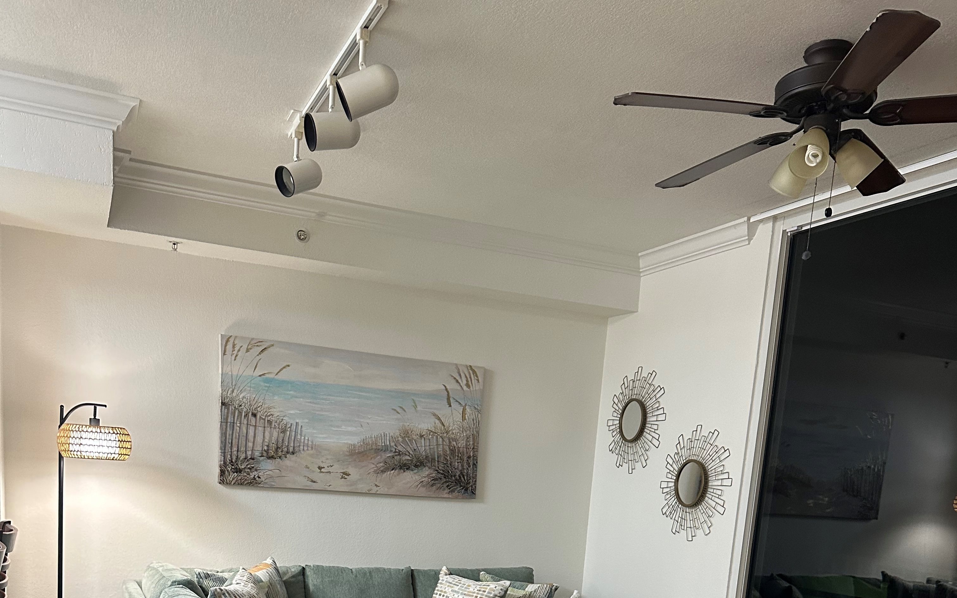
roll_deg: -4.1
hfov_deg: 56.7
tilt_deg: -9.7
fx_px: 887
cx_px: 479
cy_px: 624
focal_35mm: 34
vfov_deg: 33.5
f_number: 1.78
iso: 400
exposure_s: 1/60
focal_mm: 6.86
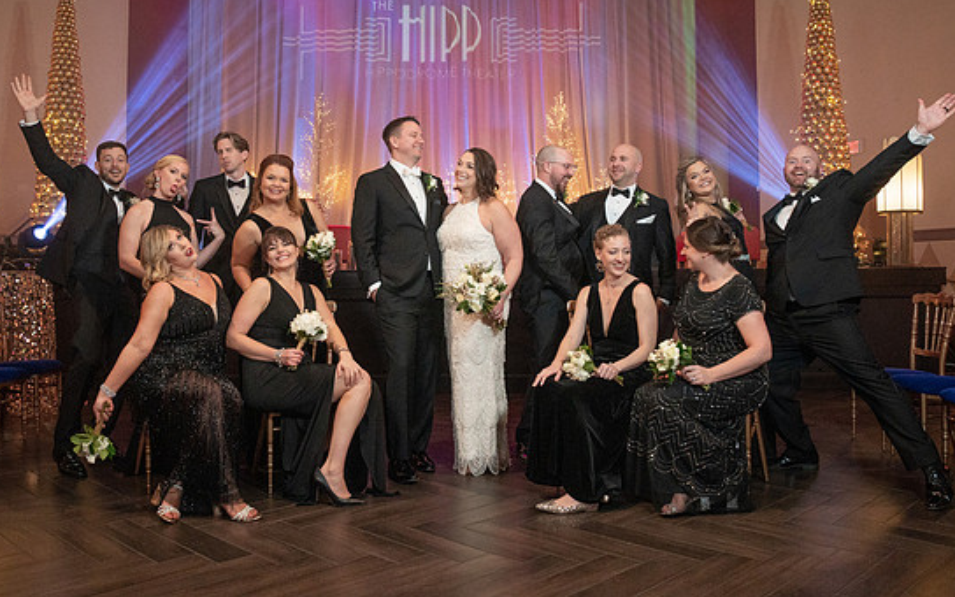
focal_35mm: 32
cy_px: 259
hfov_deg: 59.6
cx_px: 440
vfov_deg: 39.4
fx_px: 833
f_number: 5.6
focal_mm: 27
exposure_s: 1/100
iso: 4000
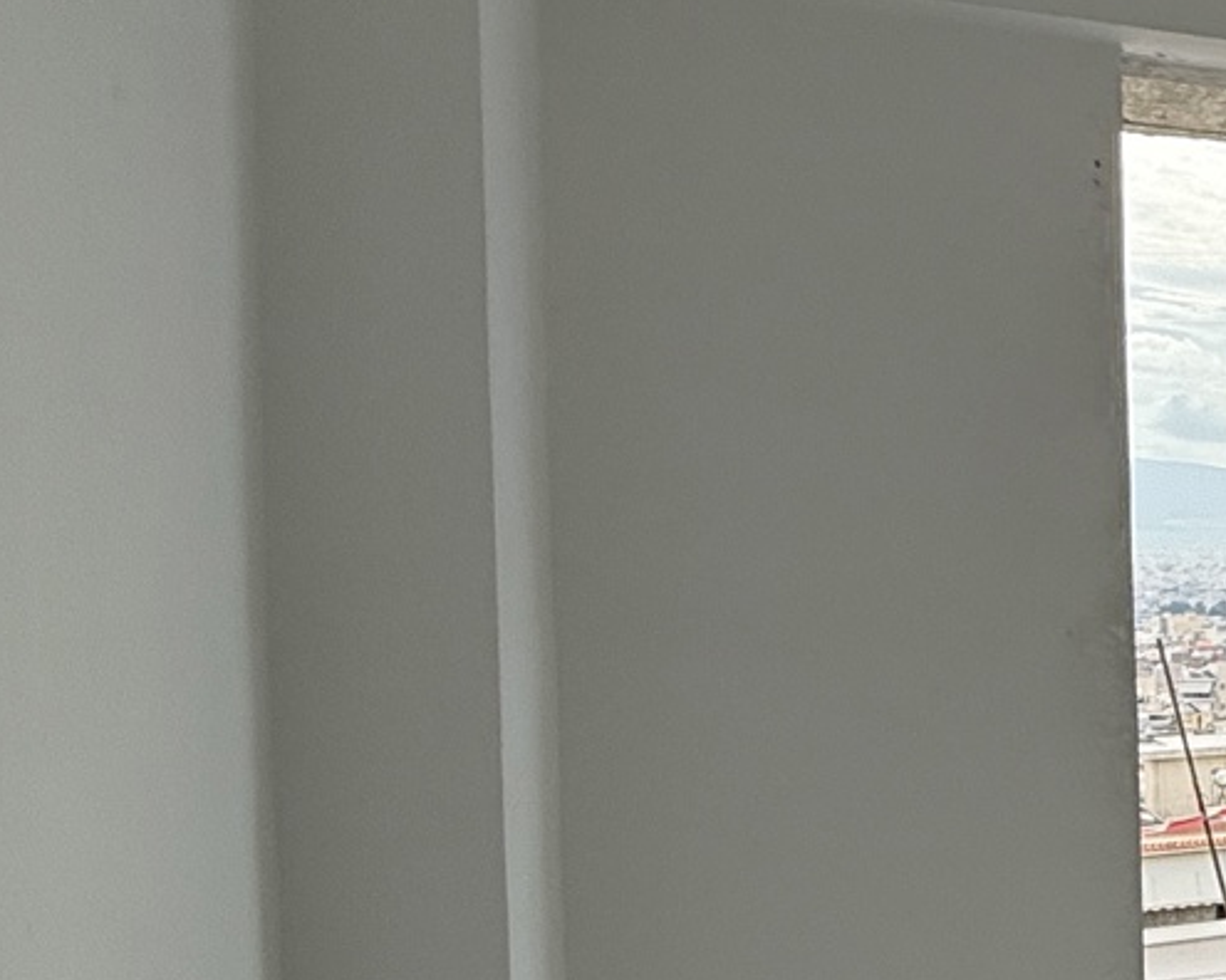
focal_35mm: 53
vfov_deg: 28.5
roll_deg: +0.4
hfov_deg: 20.7
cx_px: 2323
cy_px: 594
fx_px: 1923
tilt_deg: -1.2
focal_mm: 2.22
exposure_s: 1/742
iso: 50
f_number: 2.2
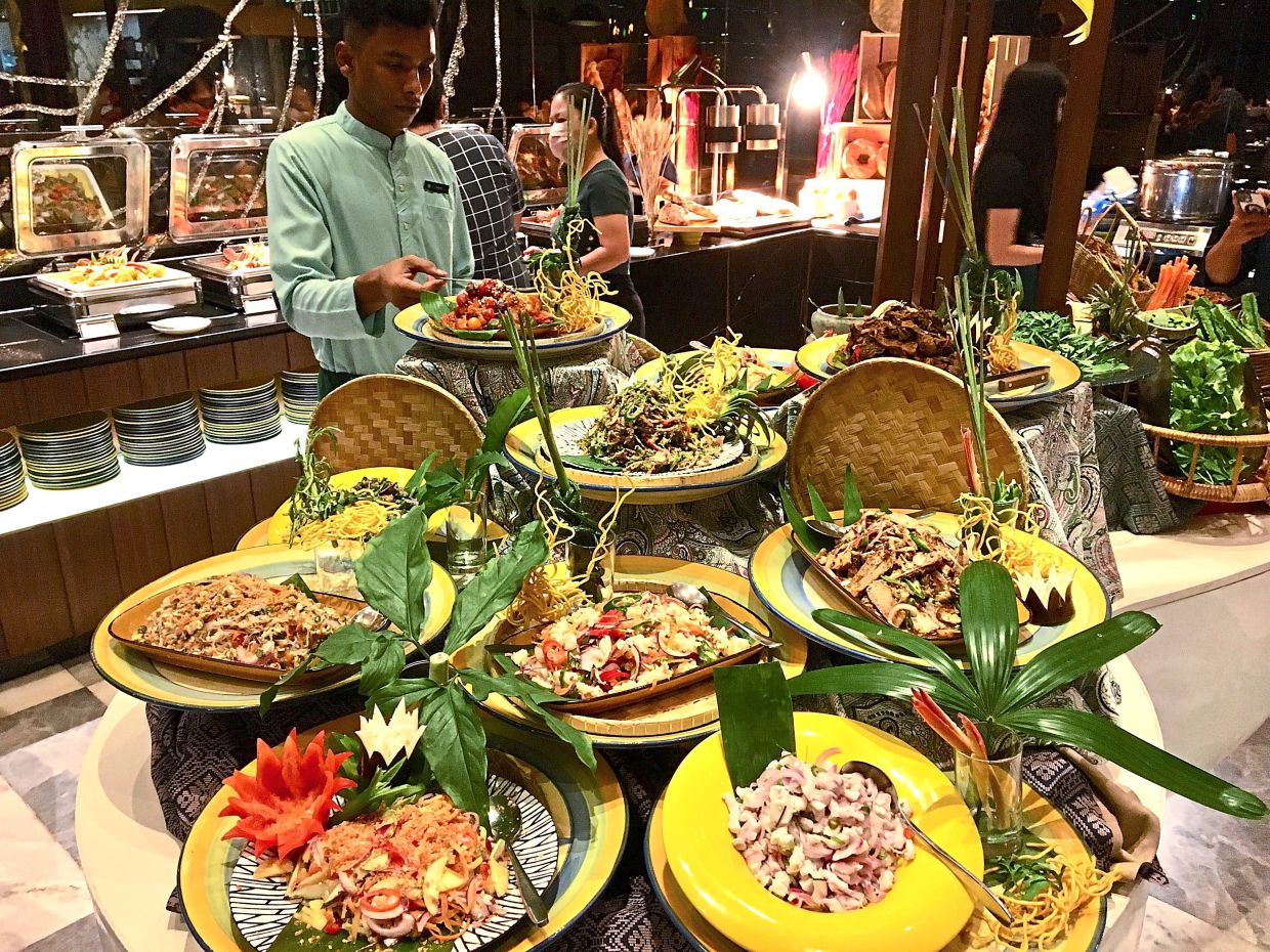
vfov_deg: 48.2
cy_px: 476
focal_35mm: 29
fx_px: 1064
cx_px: 635
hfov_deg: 61.7
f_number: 2.2
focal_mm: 4.15
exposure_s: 1/33
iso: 250
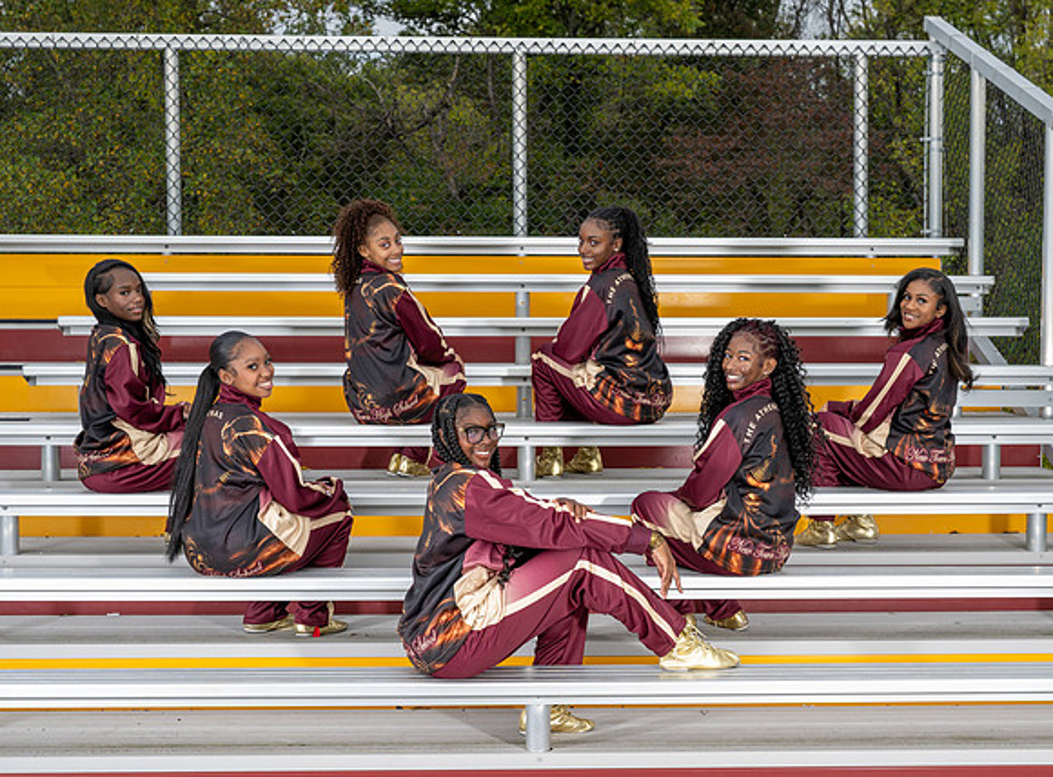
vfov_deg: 25.5
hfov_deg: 34.0
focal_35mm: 57
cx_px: 581
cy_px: 401
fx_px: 1720
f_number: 6.3
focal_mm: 39
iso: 40
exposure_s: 1/100
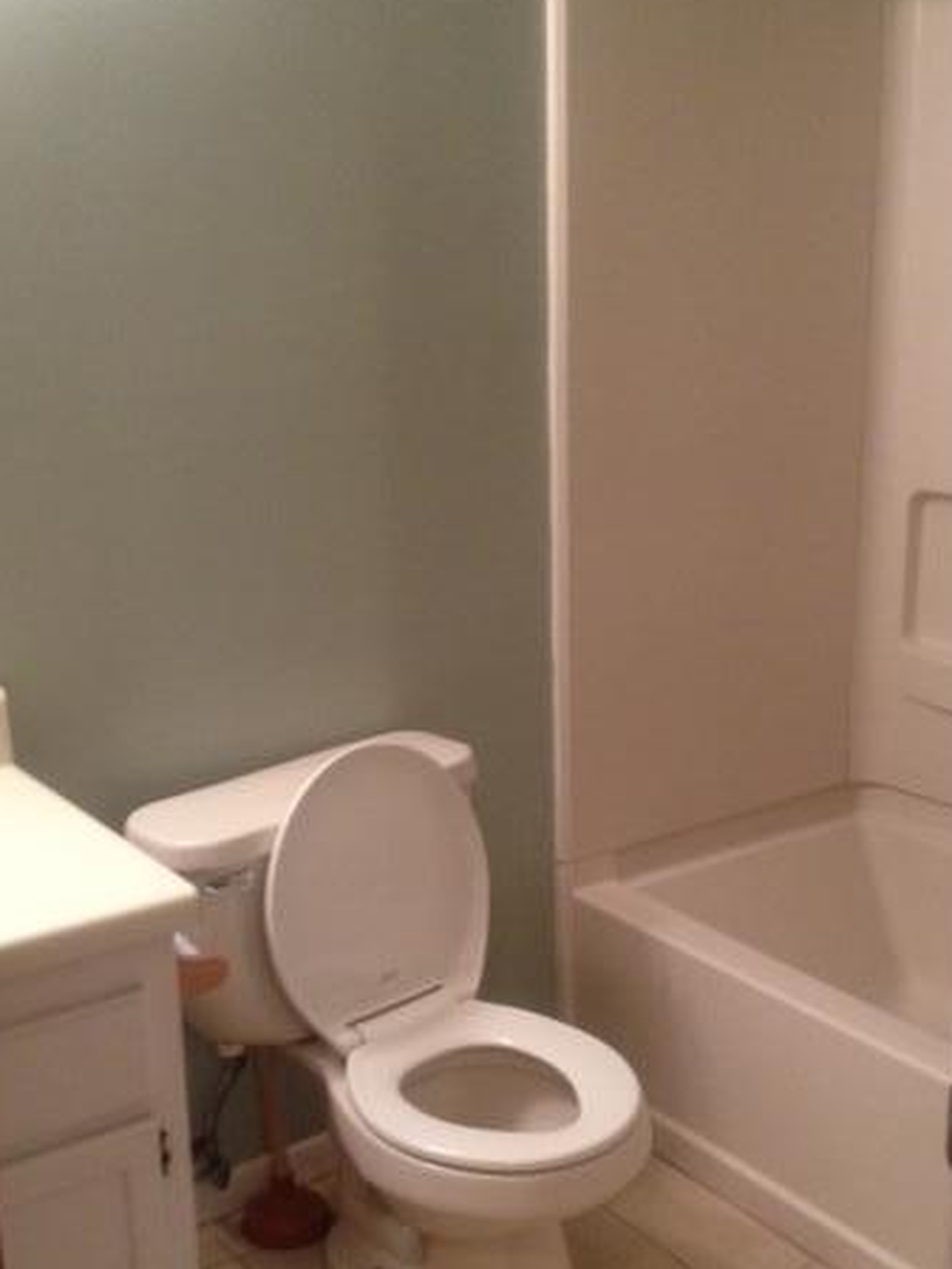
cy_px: 751
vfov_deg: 38.1
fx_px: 1833
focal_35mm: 50
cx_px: 490
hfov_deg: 29.1
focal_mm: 4.28
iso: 250
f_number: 2.4
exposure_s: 1/20
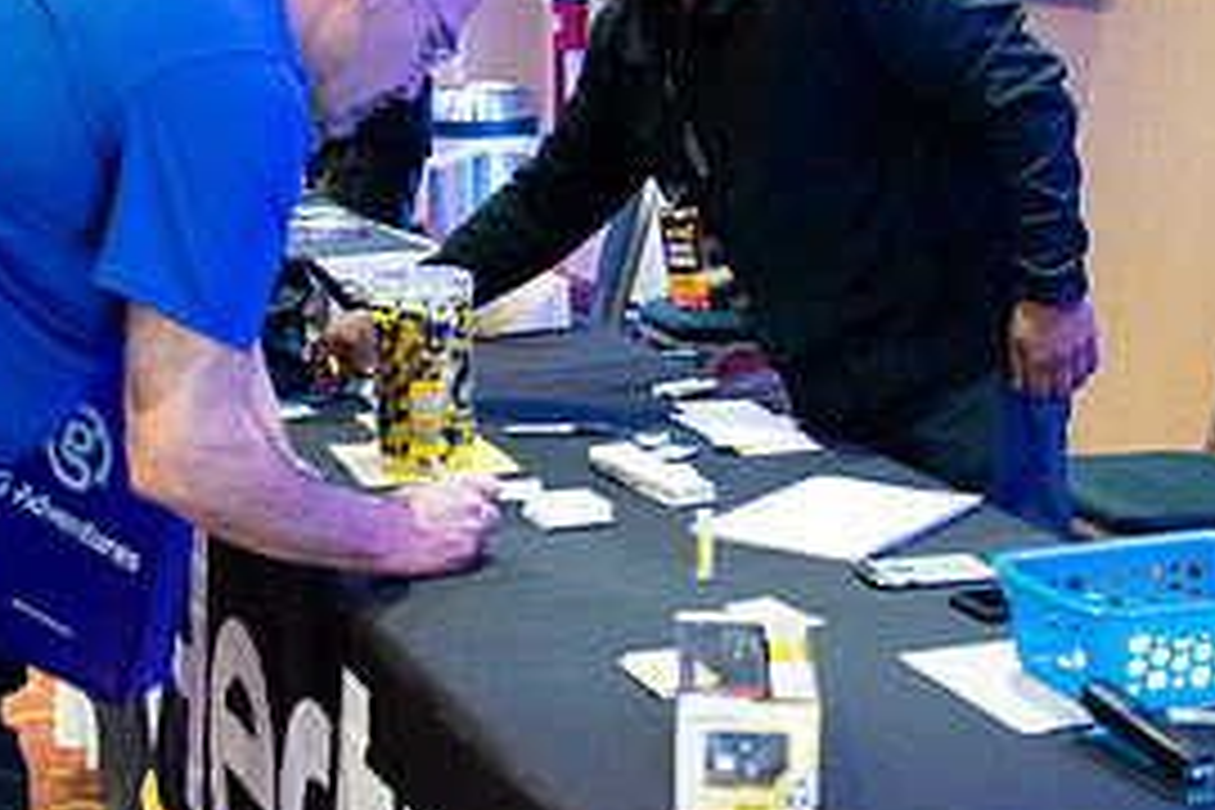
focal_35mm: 73
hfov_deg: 27.7
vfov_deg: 18.7
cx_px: 598
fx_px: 2464
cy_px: 450
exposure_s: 1/100
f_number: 2.8
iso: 6400
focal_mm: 34
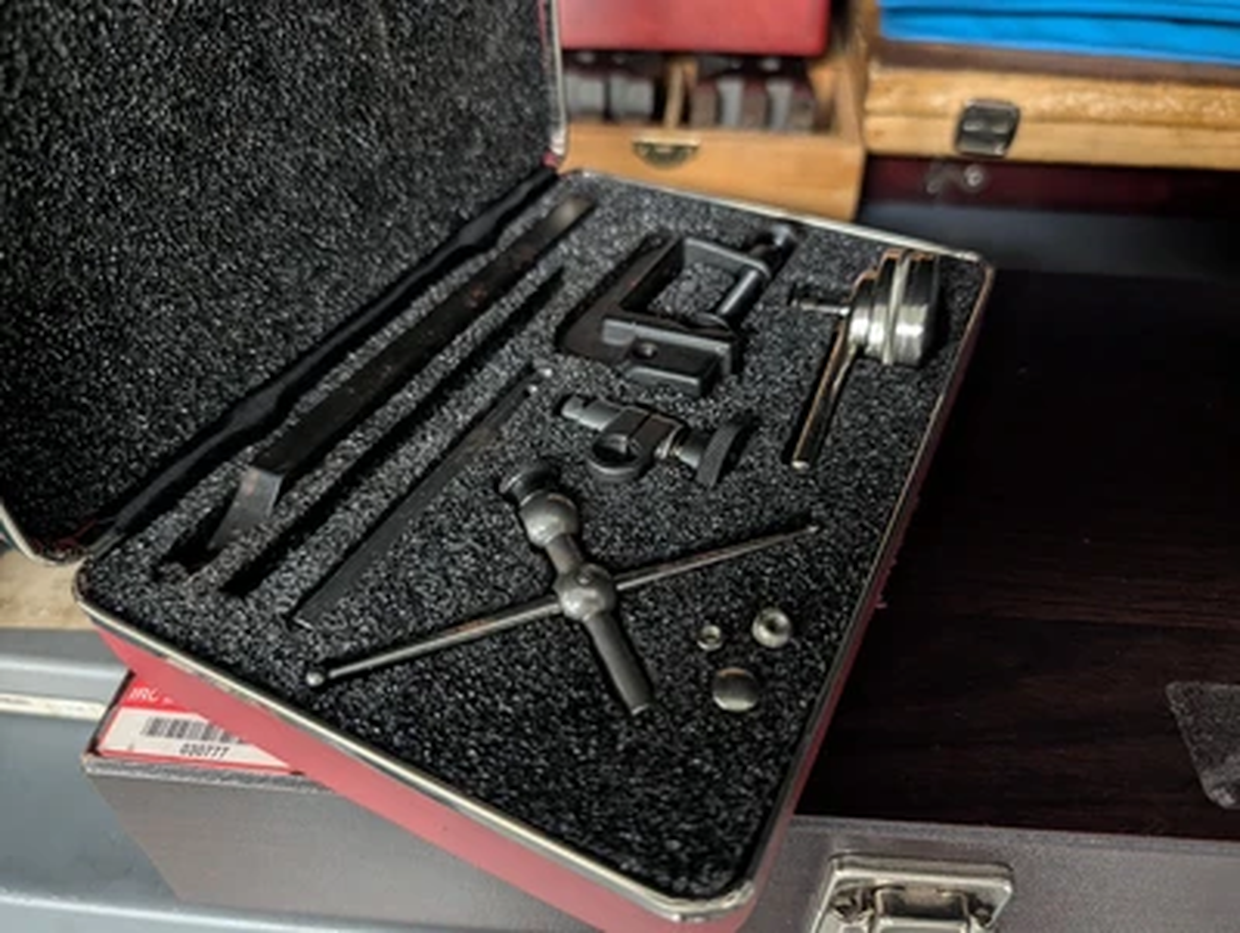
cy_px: 466
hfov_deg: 71.5
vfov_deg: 56.9
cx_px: 620
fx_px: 861
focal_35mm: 24
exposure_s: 1/60
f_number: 1.68
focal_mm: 6.9
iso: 592
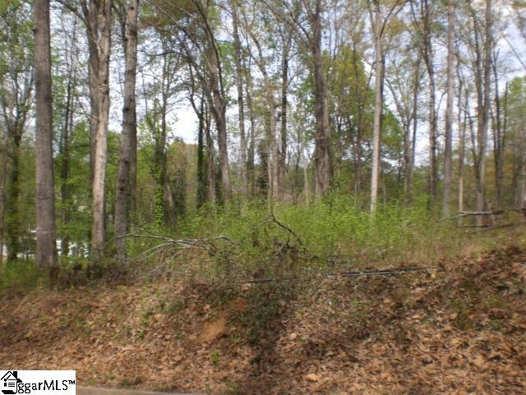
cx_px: 263
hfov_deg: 49.0
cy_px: 198
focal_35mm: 38
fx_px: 577
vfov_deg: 37.7
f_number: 4.4
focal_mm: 6.3
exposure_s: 1/250
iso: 50
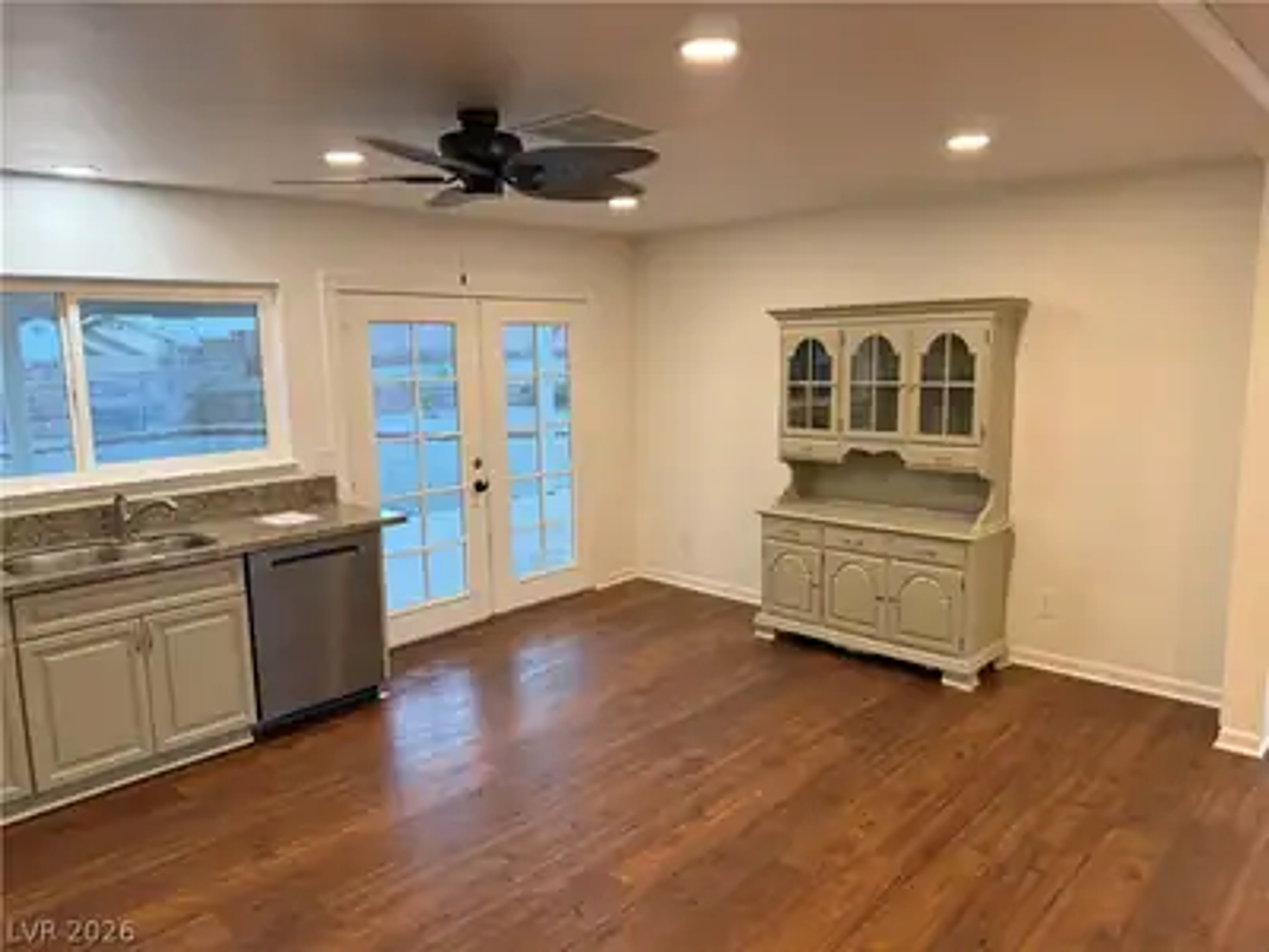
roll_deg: +0.9
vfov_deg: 56.8
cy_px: 476
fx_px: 880
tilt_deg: -6.5
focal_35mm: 24
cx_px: 634
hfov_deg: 71.6
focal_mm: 6.76
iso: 250
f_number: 1.78
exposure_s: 1/120
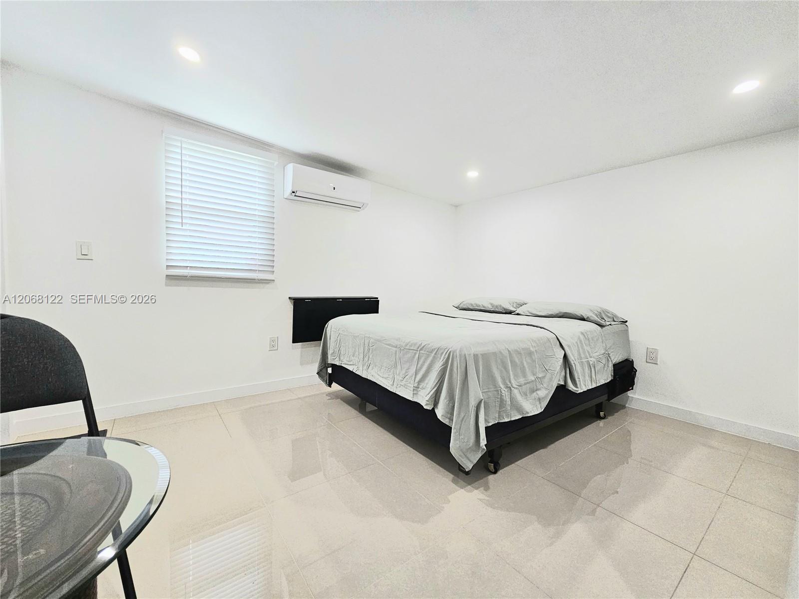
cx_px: 400
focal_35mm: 13
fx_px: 300
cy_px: 300
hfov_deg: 106.2
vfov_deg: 89.9
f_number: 2.2
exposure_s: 1/77.5
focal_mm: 2.2
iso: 125
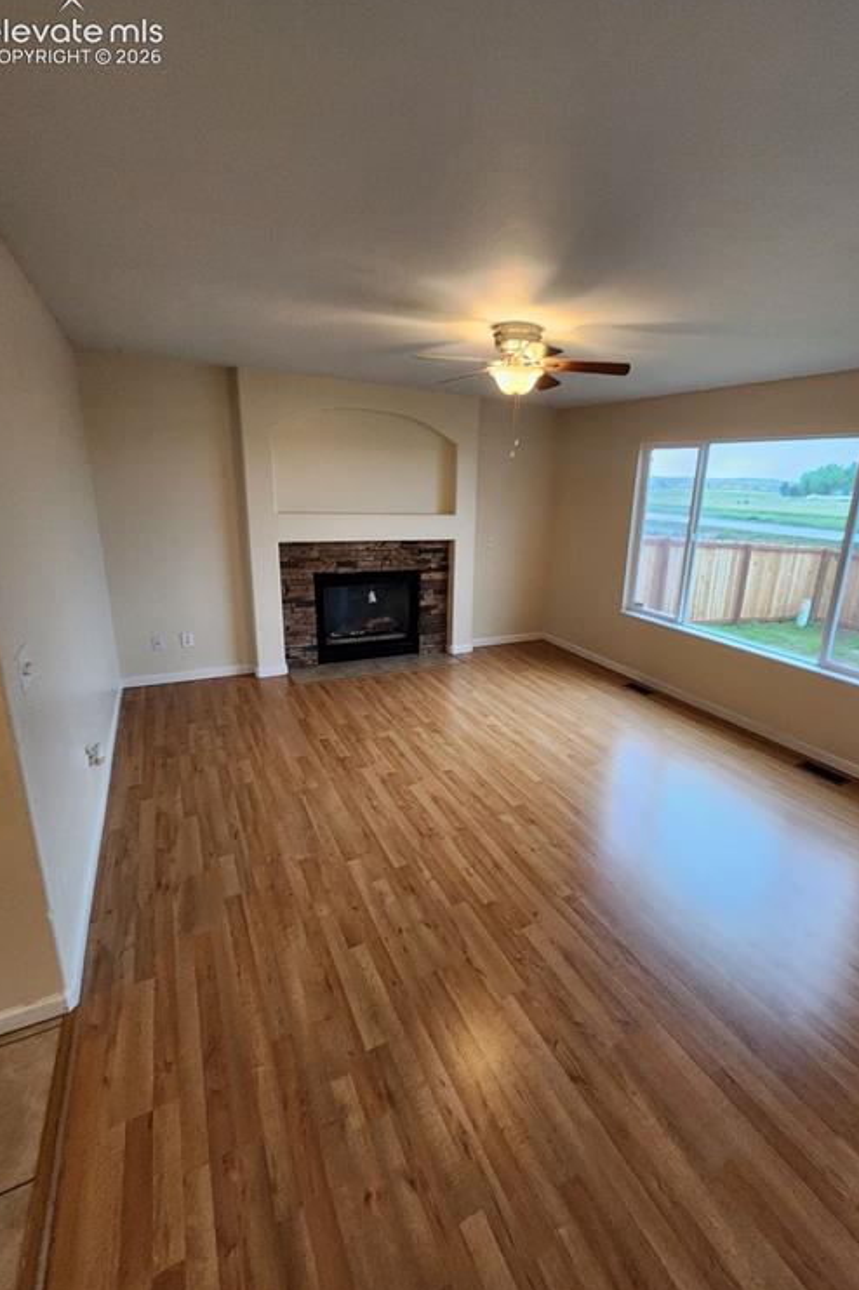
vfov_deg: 104.3
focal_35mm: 14
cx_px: 473
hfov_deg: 80.9
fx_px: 502
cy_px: 645
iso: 320
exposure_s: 1/60
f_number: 2.2
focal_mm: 2.2
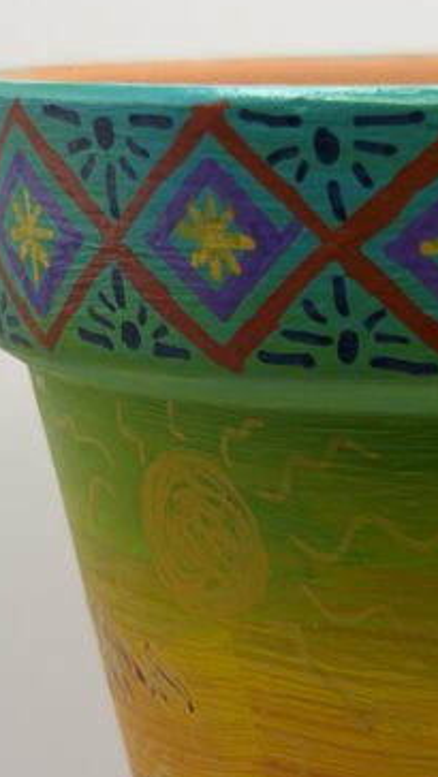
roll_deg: -0.8
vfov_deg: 14.2
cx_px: 526
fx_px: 3032
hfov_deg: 8.2
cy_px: 894
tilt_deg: -16.0
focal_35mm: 147
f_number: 1.78
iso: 64
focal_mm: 6.76
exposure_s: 1/699
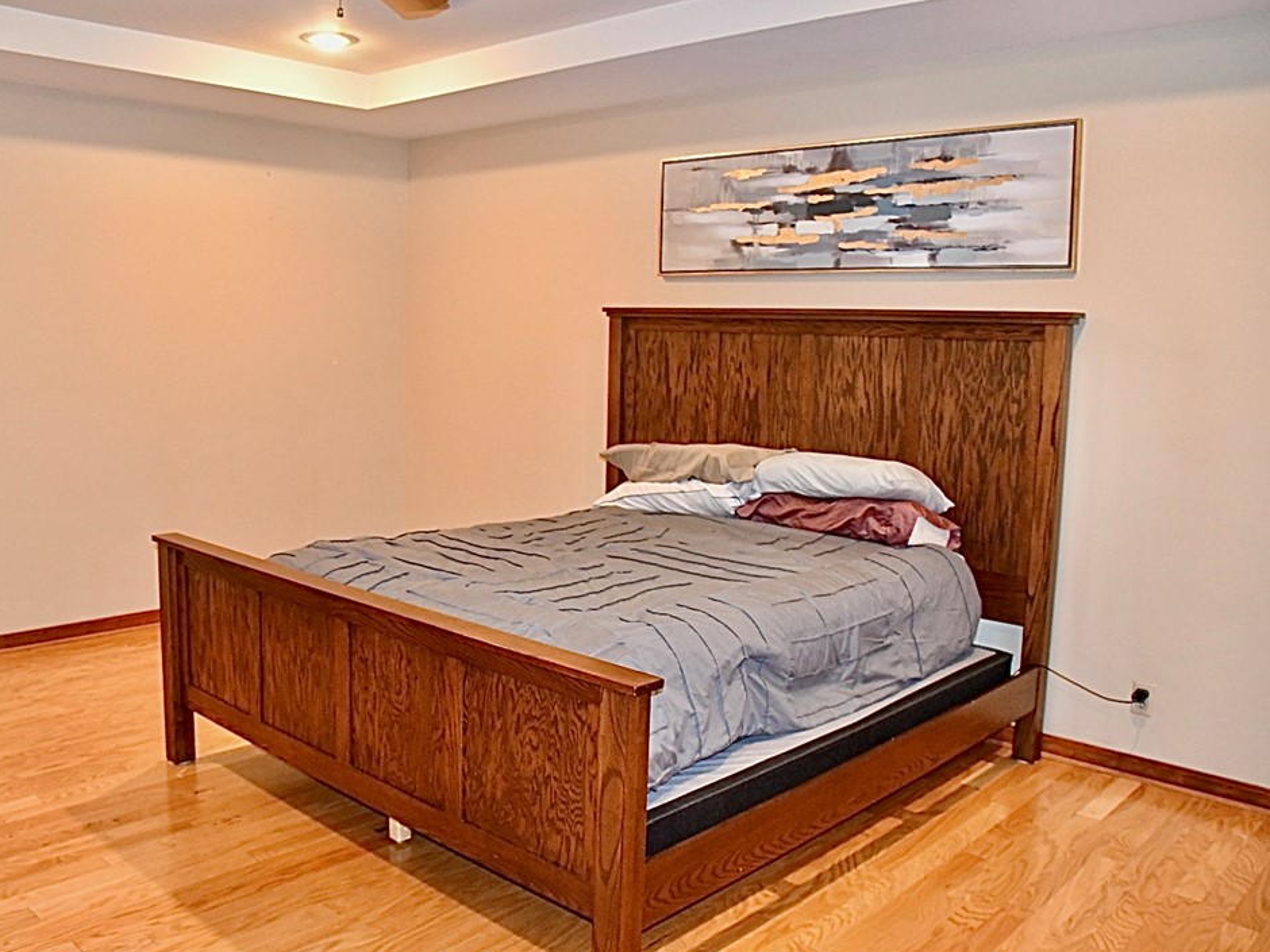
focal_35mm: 30
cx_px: 555
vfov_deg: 46.8
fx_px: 1101
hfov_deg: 59.8
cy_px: 466
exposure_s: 1/60
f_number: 3.5
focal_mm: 18
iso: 2500
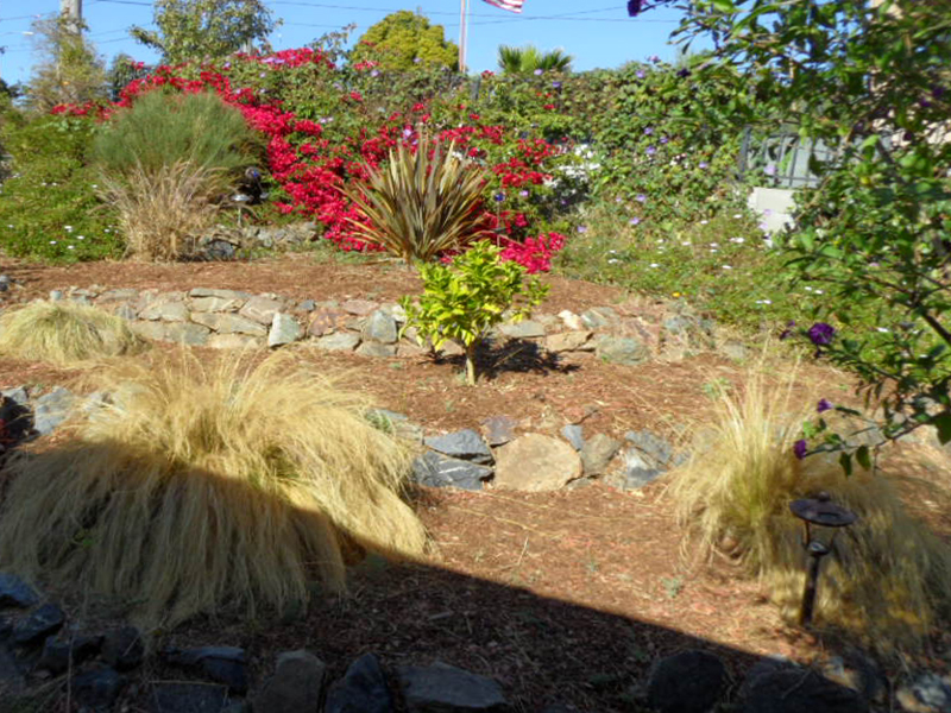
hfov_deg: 71.6
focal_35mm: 24
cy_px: 356
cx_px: 476
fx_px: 659
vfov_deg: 56.8
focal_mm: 3.9
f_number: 4.6
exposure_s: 1/350
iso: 80
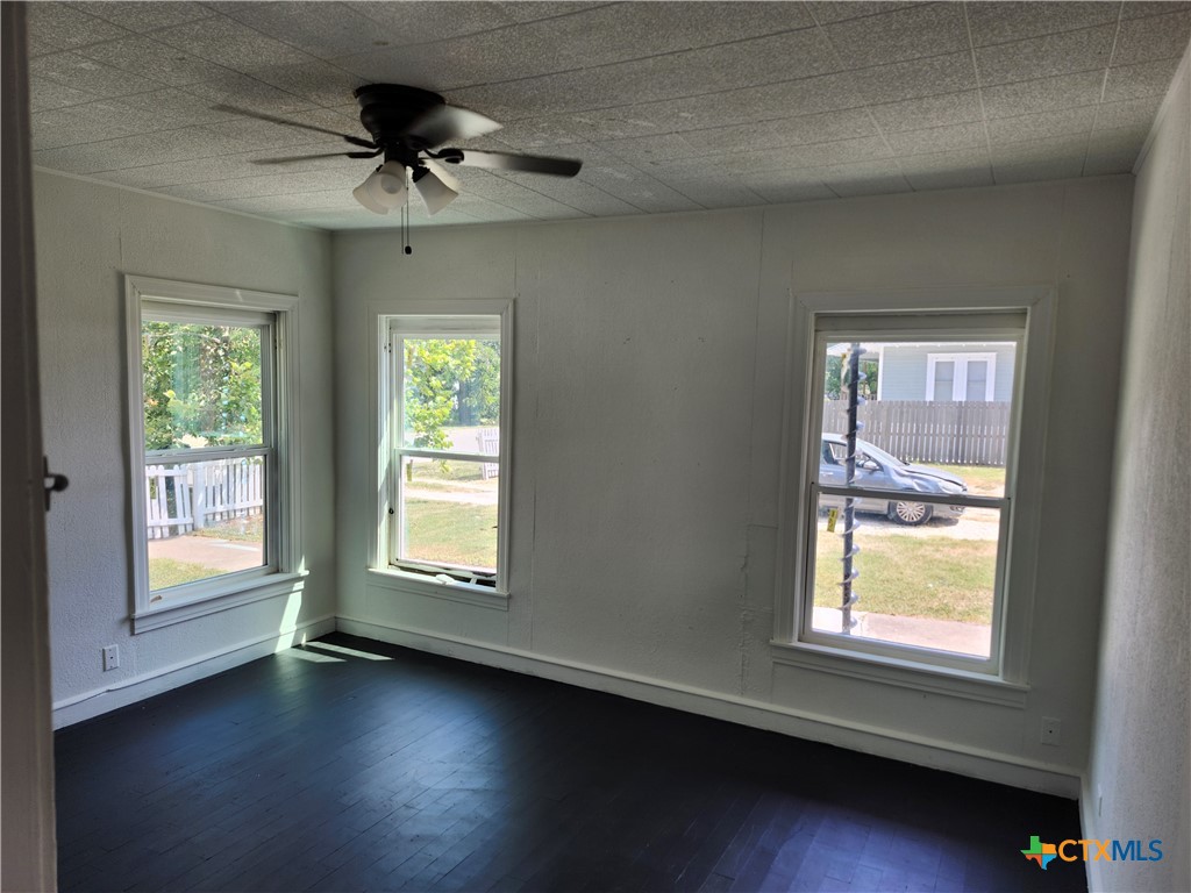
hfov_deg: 73.9
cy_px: 446
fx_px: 791
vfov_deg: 58.9
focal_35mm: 23
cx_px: 596
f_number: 1.8
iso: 25
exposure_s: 1/120
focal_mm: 5.54
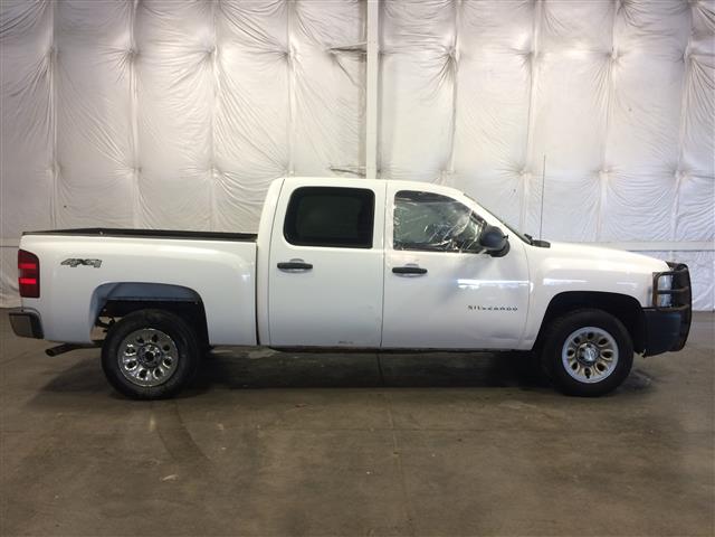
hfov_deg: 61.7
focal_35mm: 29
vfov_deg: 48.2
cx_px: 358
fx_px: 599
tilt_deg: -5.4
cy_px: 268
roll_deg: +0.4
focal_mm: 4.15
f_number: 2.2
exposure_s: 1/30
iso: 40
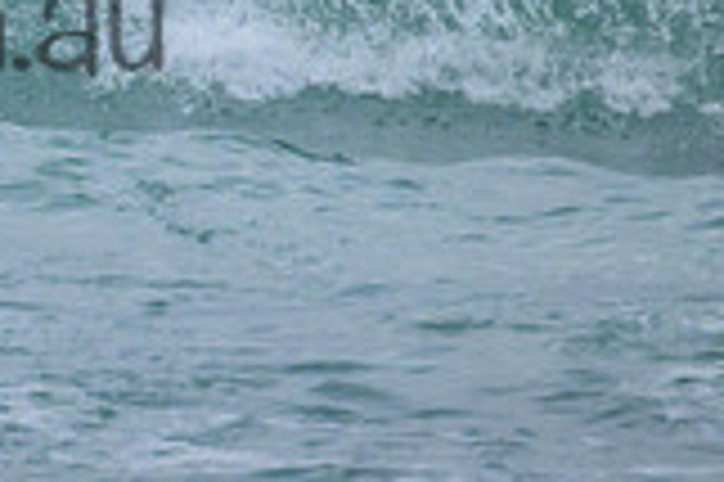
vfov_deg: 0.5
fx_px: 59628
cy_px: -34
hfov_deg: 0.7
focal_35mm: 2968
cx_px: -310
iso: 2200
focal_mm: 800
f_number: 11
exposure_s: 1/1600
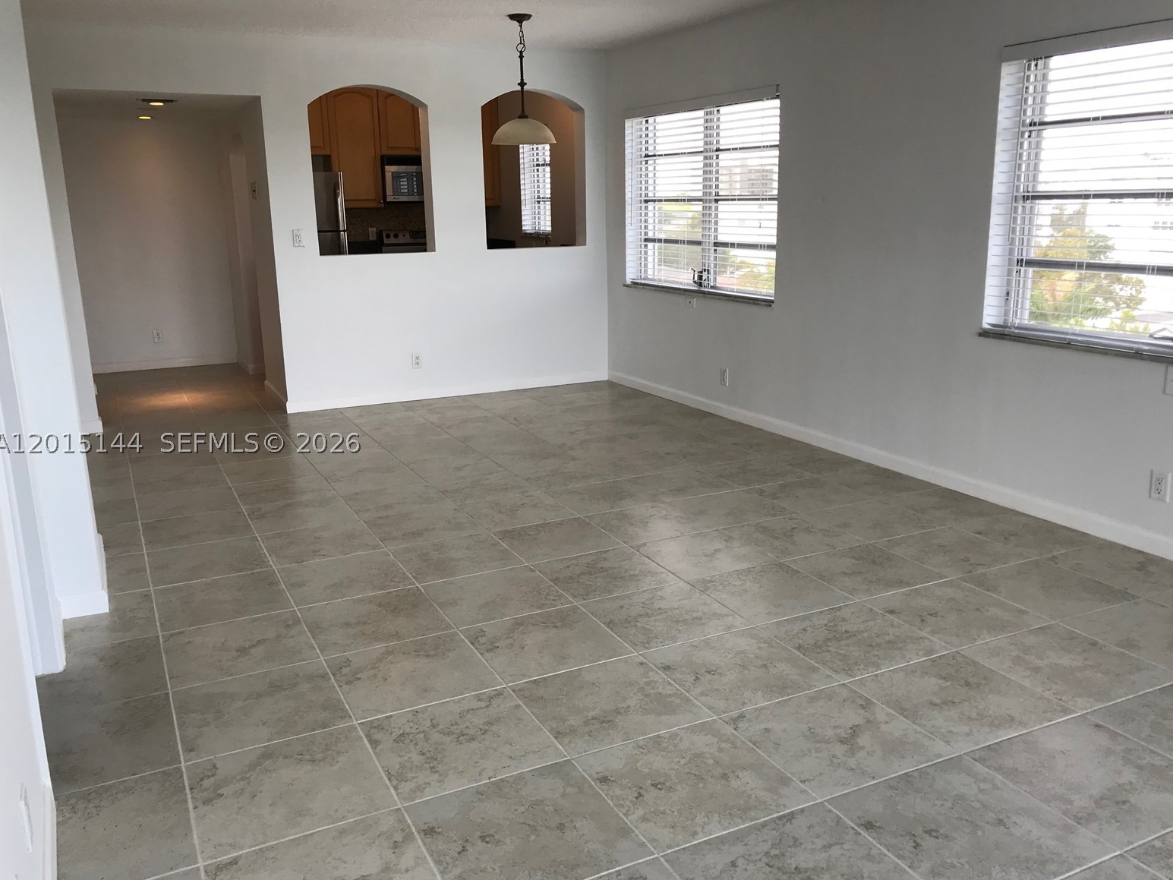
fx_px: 983
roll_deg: +0.1
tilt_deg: -14.8
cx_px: 593
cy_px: 443
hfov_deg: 61.7
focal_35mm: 29
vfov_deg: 48.2
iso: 25
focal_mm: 3.99
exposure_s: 1/120
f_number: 1.8
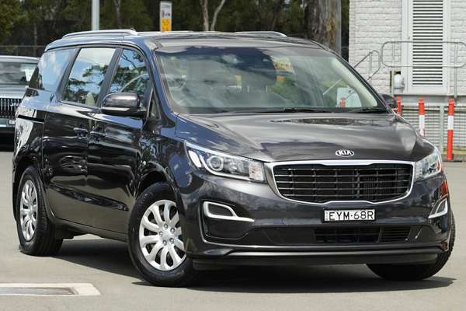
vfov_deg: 13.0
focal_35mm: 105
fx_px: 1359
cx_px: 233
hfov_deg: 19.5
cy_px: 156
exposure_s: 1/800
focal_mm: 105
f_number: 7.1
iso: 1000
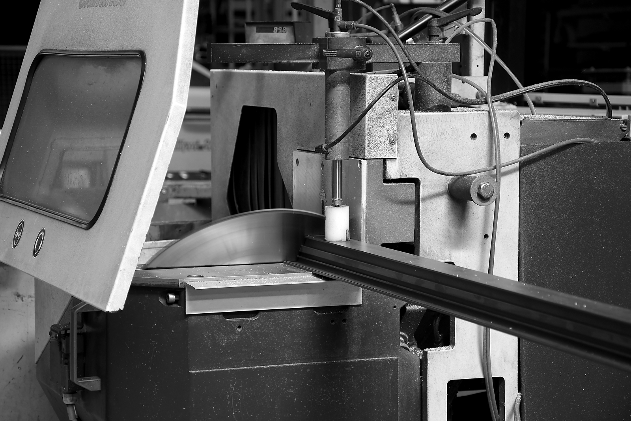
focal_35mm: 99
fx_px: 1735
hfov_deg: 20.6
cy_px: 210
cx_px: 316
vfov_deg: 13.8
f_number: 5.3
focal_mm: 66
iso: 400
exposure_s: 1/125
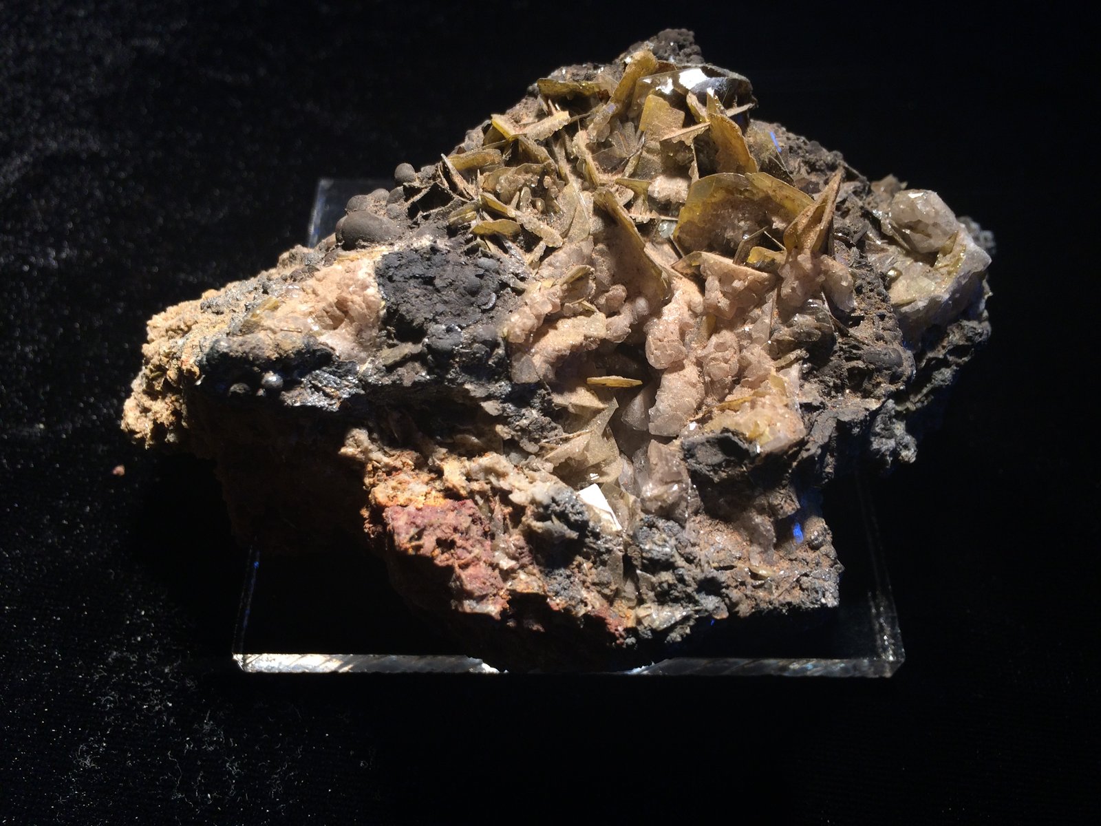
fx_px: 922
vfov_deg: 48.2
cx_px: 550
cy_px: 413
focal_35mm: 29
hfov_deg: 61.7
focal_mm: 4.15
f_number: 2.2
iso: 40
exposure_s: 1/60
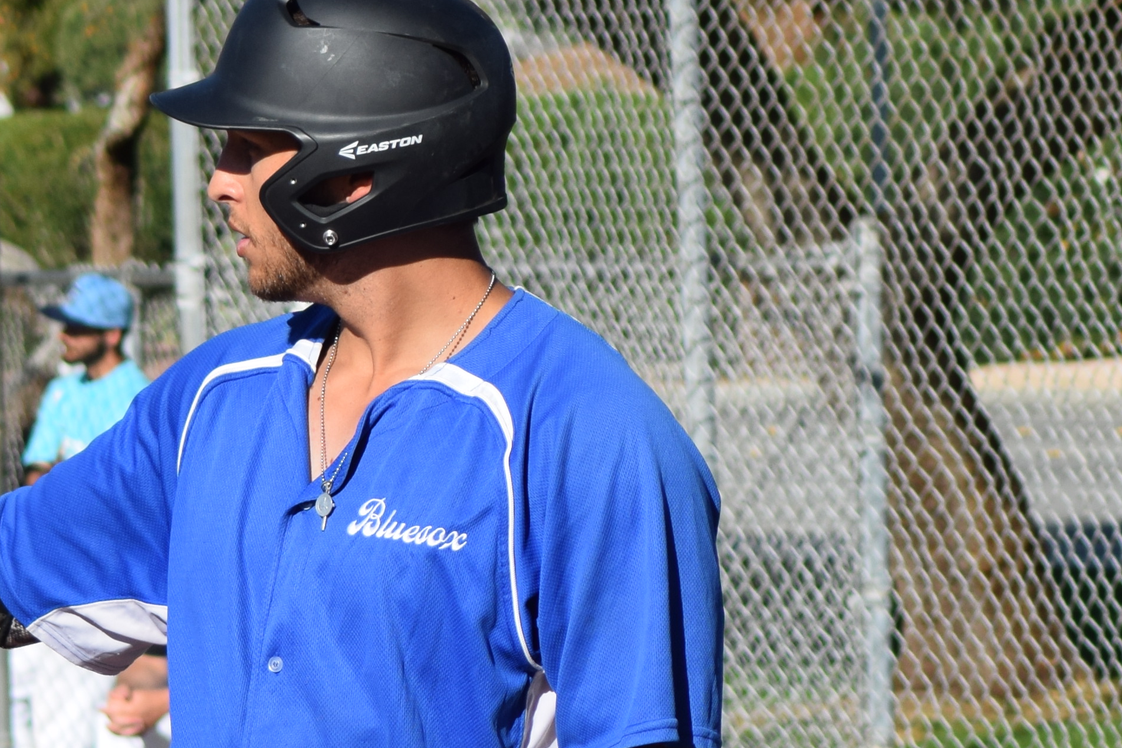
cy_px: 711
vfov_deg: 4.1
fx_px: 10316
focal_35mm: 331
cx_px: 783
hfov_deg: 6.2
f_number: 7.1
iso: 200
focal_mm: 70
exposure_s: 1/800
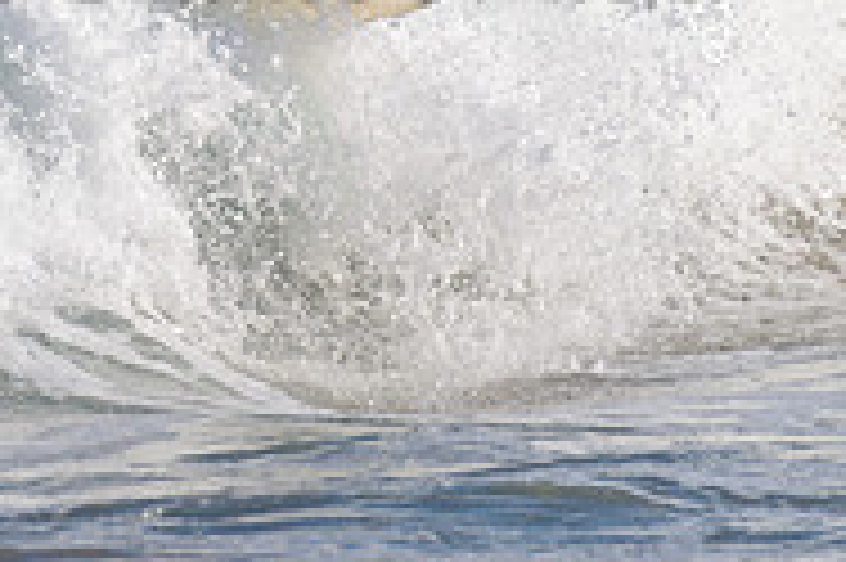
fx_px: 44469
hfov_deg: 1.1
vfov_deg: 0.7
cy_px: -298
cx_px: 338
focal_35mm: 1894
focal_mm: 500
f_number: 5.6
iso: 140
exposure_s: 1/2000
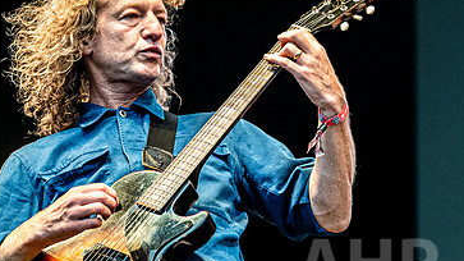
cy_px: 96
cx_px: 171
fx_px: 2817
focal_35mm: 229
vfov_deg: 5.3
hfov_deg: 9.4
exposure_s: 1/640
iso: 8000
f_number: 4
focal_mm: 122
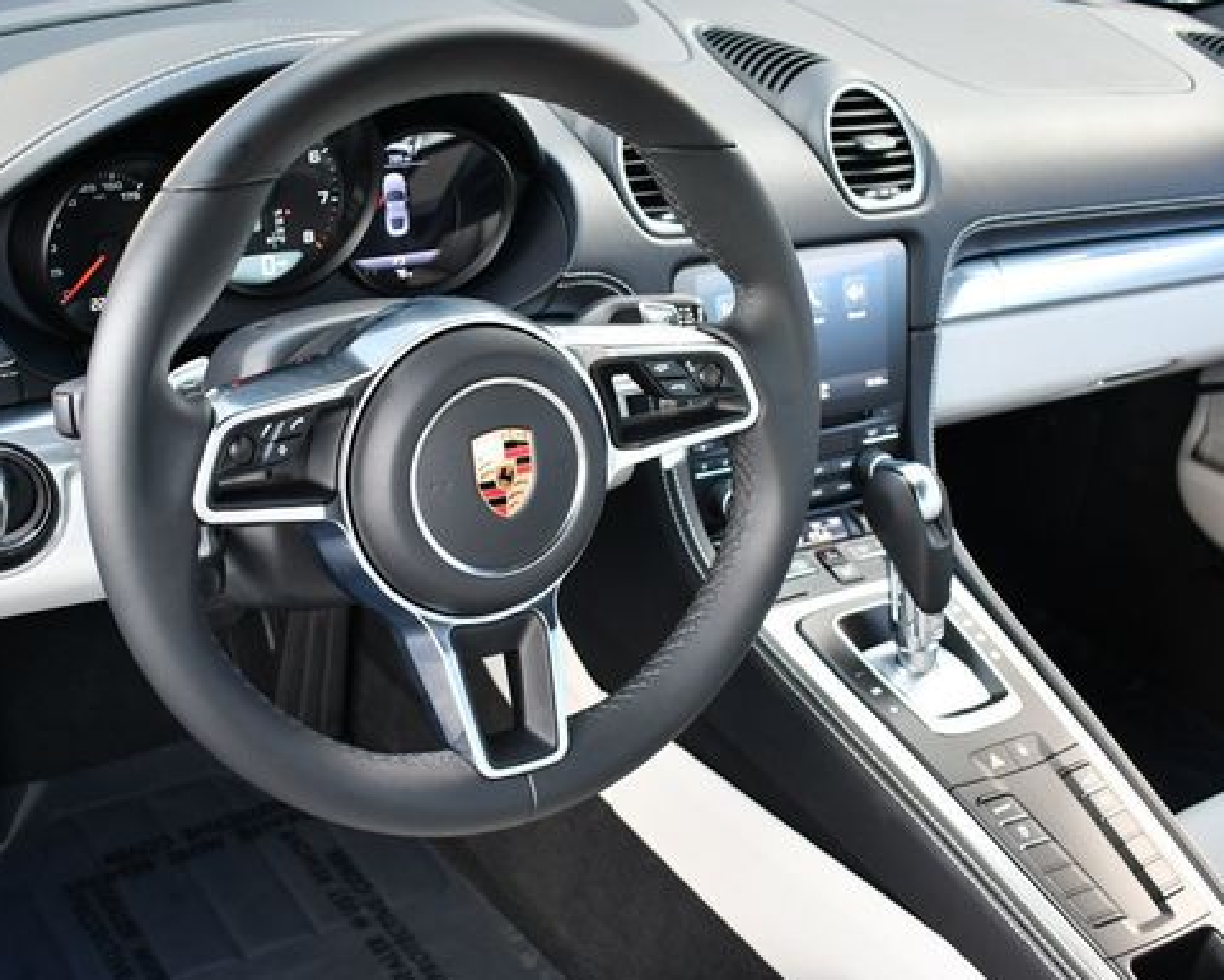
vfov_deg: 30.3
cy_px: 522
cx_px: 557
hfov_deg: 37.3
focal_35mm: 50
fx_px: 1812
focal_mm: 20
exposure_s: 1/160
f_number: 3.5
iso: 800
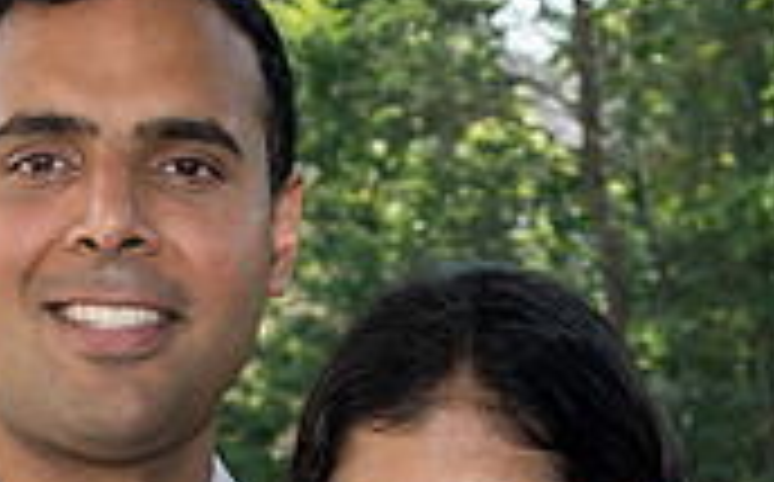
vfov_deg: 7.3
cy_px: 717
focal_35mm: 177
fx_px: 3729
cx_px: 471
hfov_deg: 11.8
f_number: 5
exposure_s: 1/250
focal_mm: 28
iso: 160
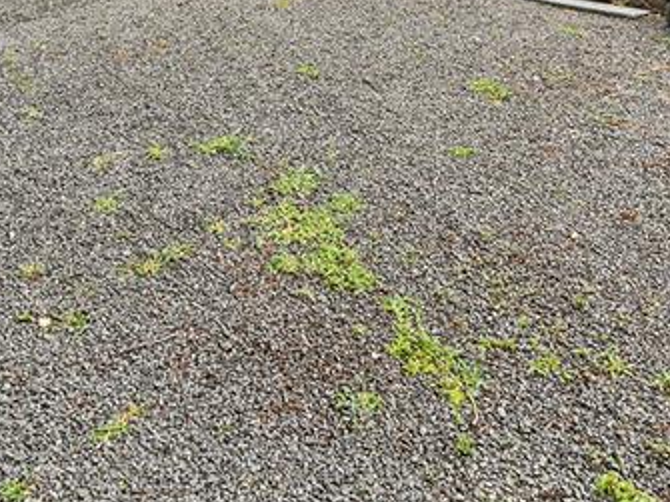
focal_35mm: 47
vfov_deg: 26.4
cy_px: -142
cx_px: 320
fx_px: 909
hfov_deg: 40.4
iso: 100
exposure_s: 1/40
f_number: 8
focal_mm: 16
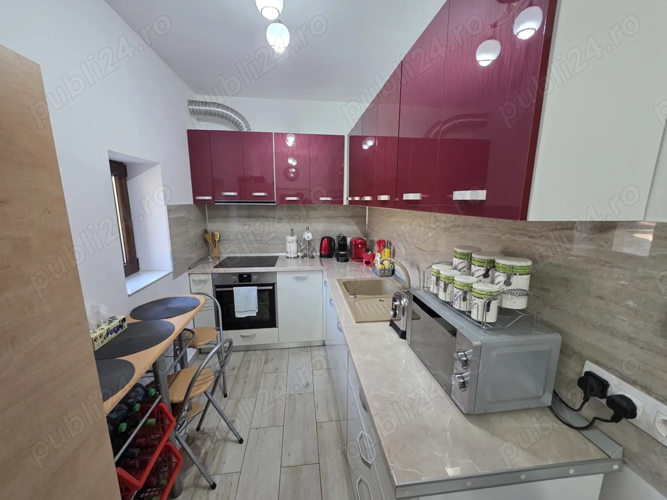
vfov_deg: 89.9
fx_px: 250
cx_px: 334
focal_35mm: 13
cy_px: 250
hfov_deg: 106.2
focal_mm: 2.2
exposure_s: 1/50
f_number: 1.9
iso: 250
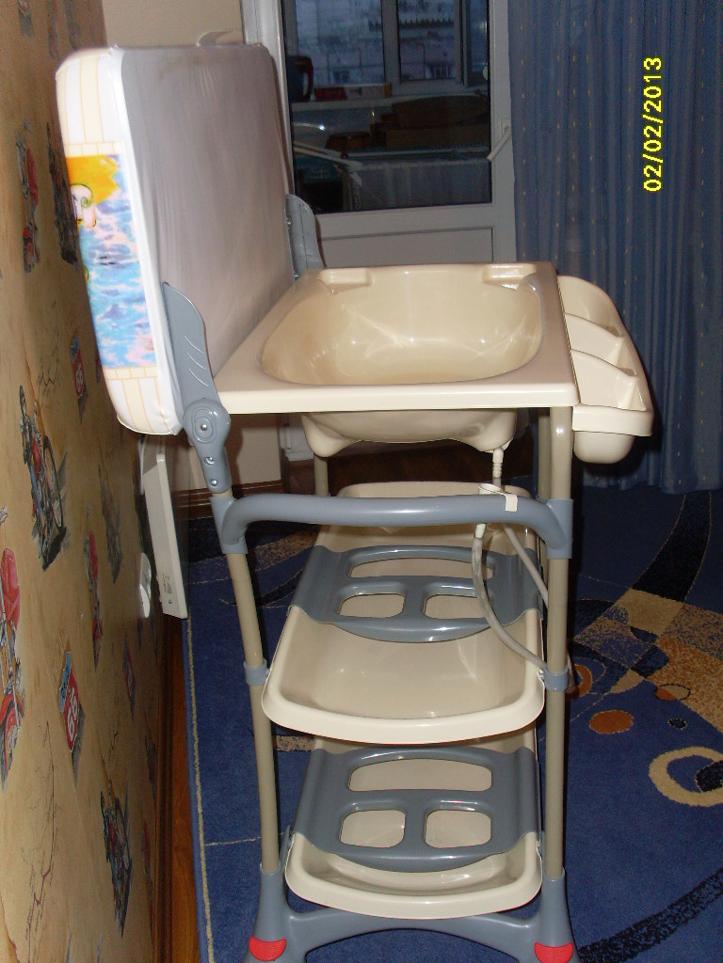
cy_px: 482
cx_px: 362
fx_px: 1058
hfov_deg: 37.7
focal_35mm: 38
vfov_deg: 49.0
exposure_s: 1/45
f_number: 3
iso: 100
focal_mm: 6.3
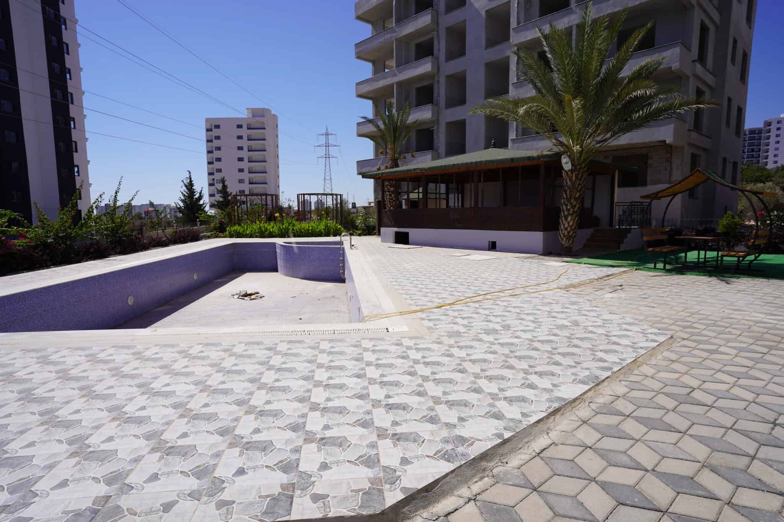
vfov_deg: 61.9
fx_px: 435
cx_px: 392
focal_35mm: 20
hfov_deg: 84.0
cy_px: 261
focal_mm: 20
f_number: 10
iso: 100
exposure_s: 1/320
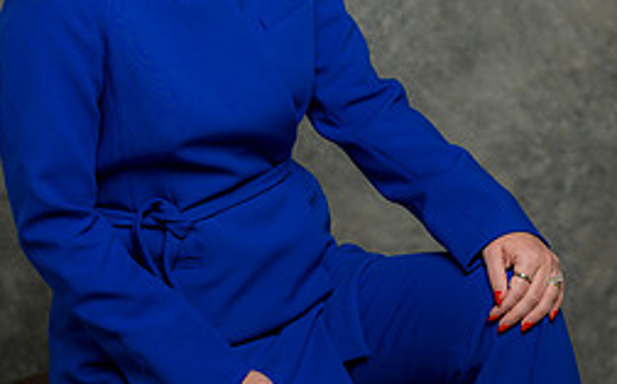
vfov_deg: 8.4
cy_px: 95
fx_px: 2604
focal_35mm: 155
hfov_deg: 13.5
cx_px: 260
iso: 125
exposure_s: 1/200
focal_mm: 85
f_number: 5
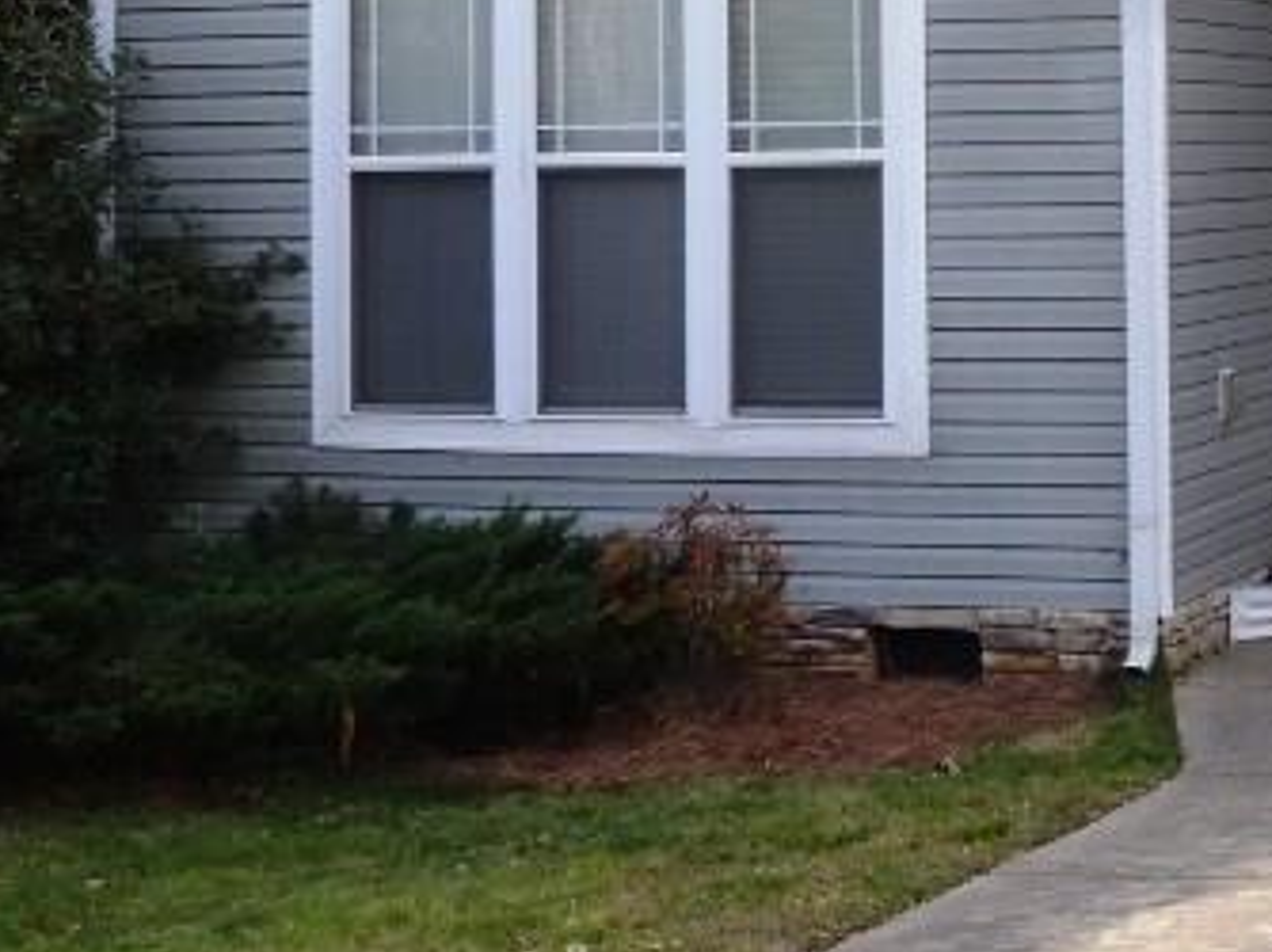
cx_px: 1238
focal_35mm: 92
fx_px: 3378
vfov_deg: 15.6
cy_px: -107
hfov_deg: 20.7
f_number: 4
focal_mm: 5.4
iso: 100
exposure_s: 1/125
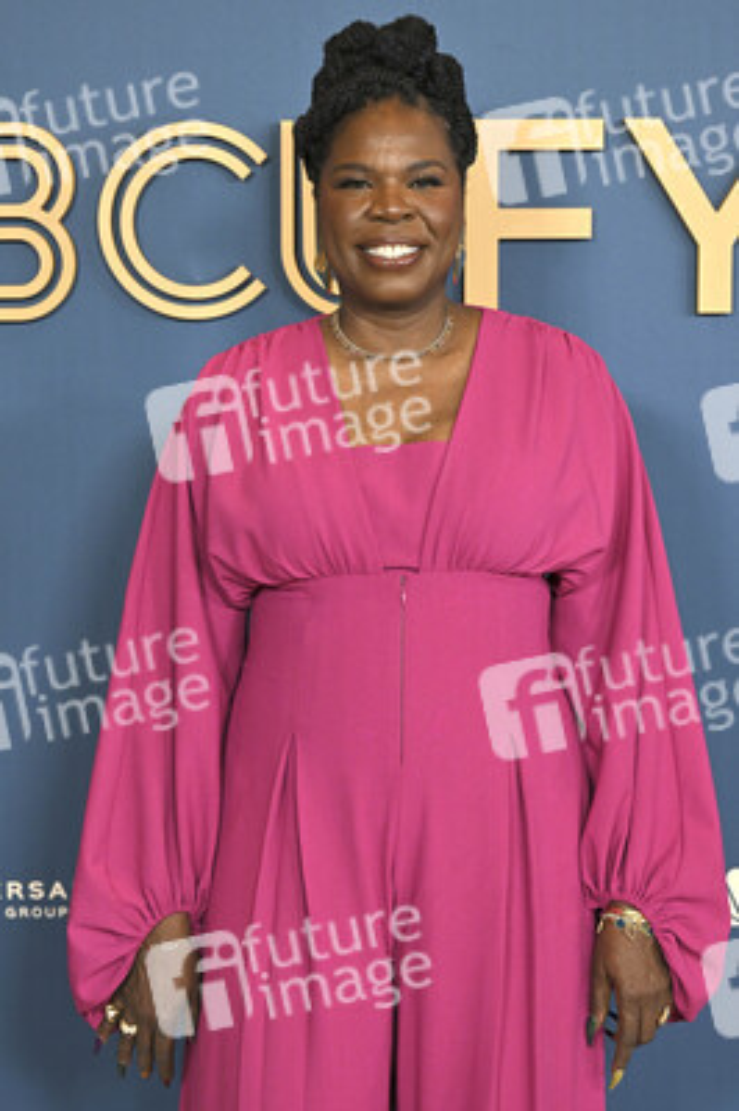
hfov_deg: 17.2
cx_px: 370
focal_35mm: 79
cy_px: 556
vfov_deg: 25.7
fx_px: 2437
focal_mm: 79
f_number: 5
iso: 2000
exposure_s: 1/320
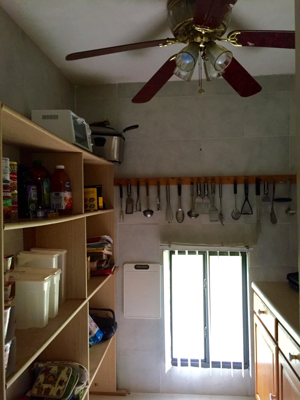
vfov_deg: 61.7
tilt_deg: +1.4
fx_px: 335
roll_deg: +1.0
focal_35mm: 29
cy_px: 200
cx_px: 150
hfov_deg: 48.2
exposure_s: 1/30
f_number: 2.2
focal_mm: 4.15
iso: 125
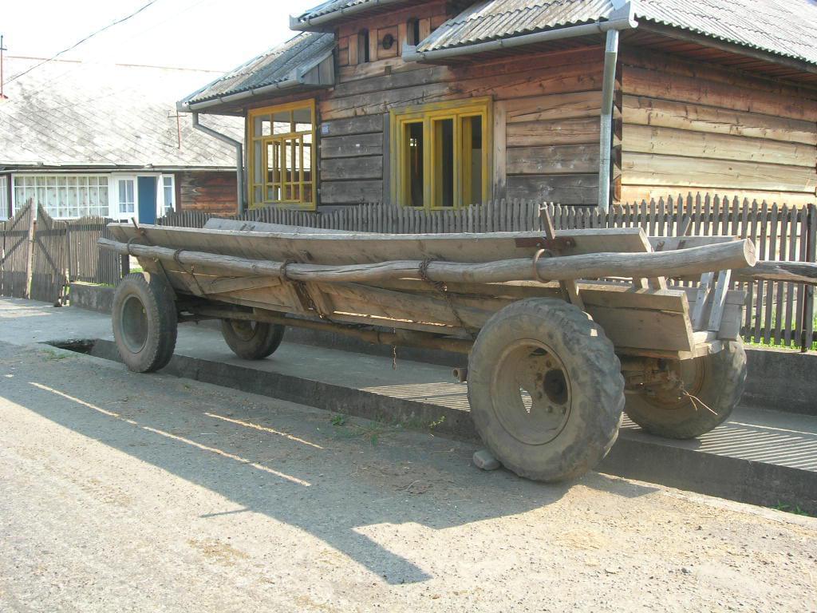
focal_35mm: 38
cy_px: 306
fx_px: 897
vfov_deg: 37.7
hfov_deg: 49.0
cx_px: 408
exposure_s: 1/123
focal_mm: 7.8
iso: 64
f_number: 4.8
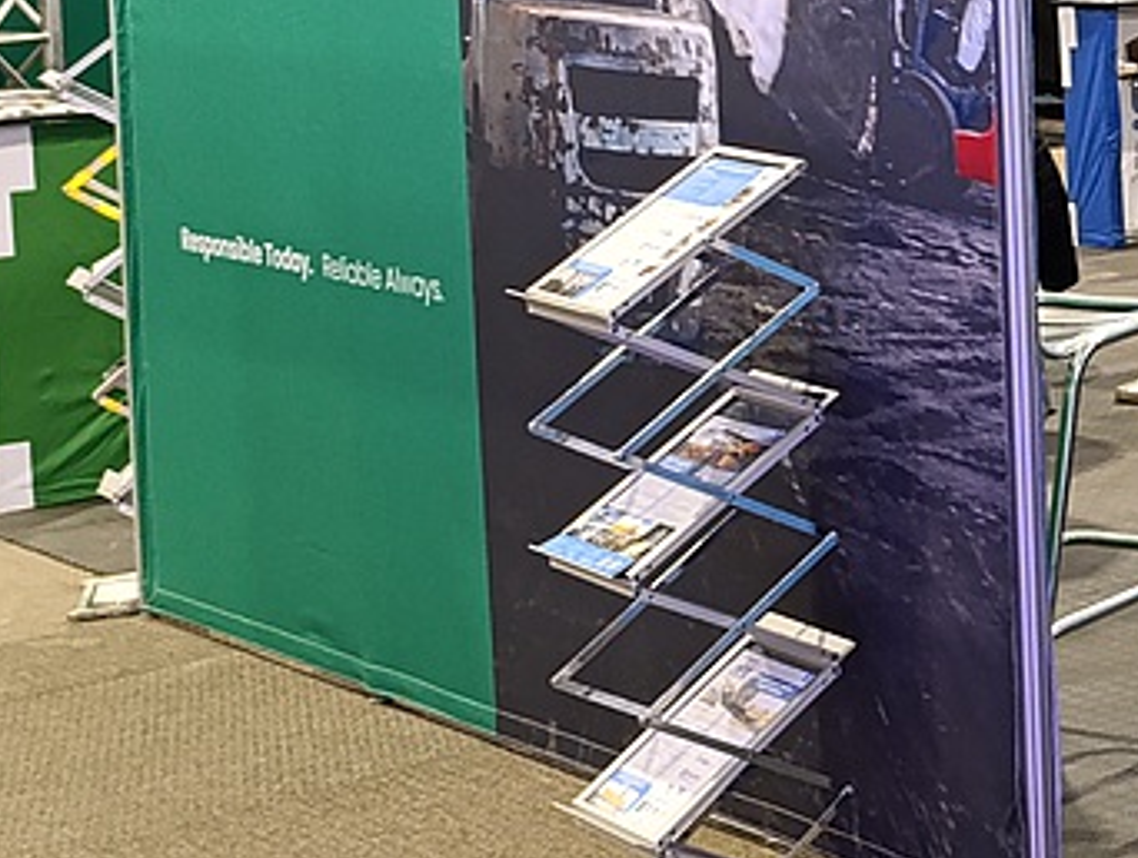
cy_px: 20
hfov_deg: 18.6
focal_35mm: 86
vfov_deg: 16.9
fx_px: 2833
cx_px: 1930
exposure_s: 1/100
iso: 1250
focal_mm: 6.14
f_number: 1.6
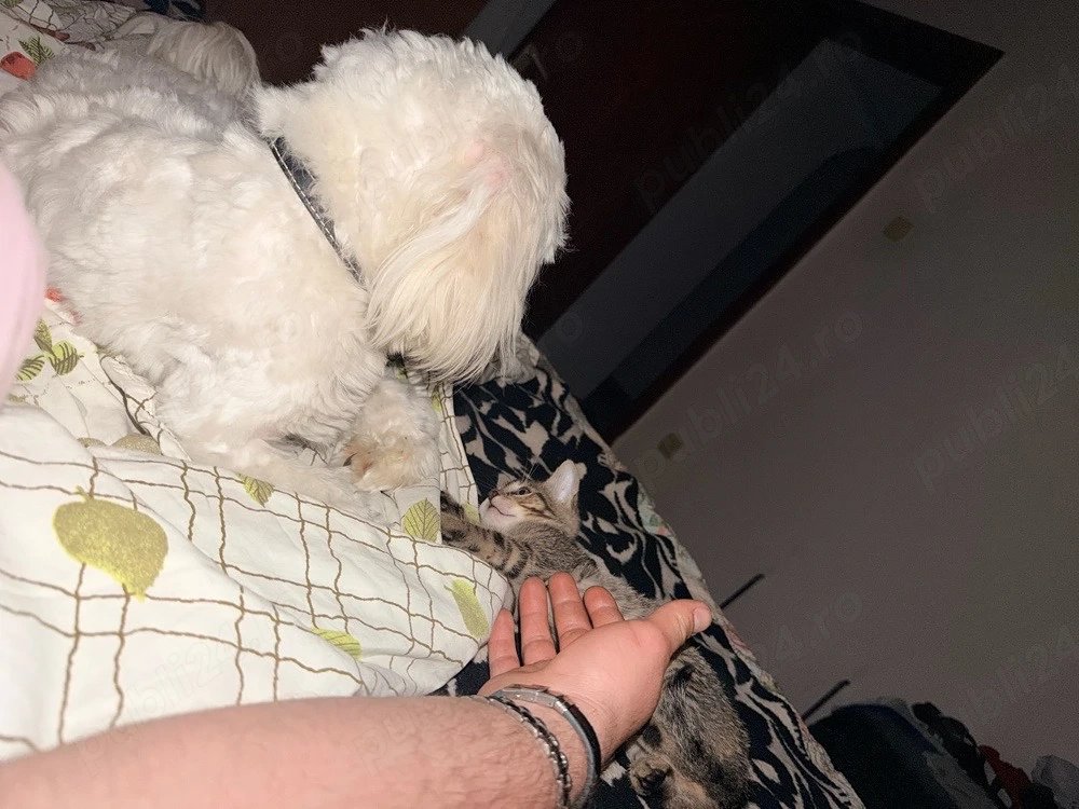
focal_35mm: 24
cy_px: 404
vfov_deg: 56.8
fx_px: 748
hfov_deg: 71.6
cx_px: 540
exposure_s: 1/4
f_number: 1.78
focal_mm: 6.76
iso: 50
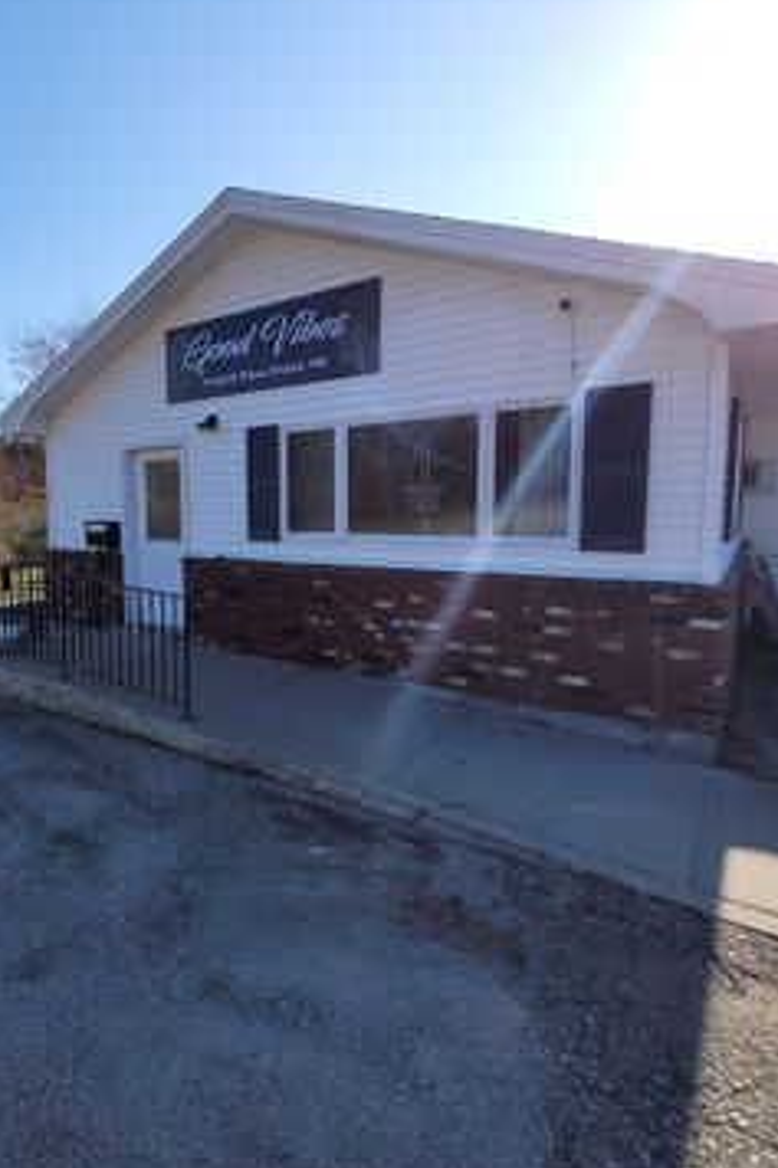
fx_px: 616
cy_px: 566
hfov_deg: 61.5
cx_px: 210
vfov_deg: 86.9
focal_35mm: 19
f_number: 2.2
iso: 40
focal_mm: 1.74
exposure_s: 1/1242
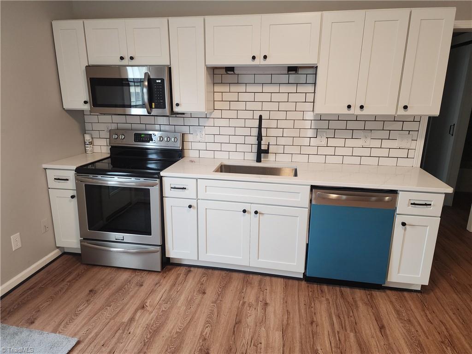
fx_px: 314
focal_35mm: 23
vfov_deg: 58.9
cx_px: 236
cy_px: 177
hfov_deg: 73.9
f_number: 1.8
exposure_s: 1/120
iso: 320
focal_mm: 6.4
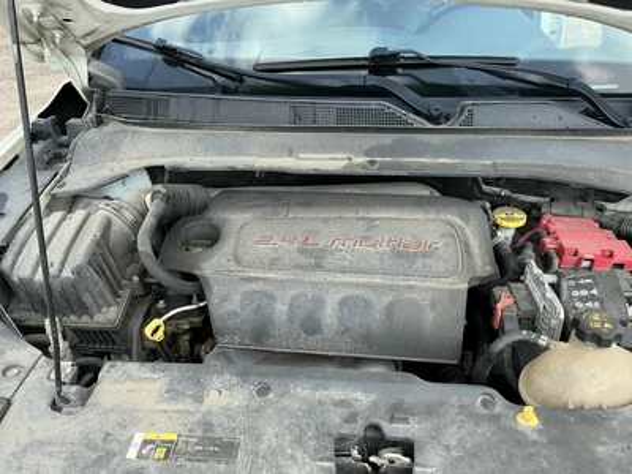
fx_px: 511
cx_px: 316
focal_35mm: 28
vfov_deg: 49.7
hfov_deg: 63.4
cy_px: 237
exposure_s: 1/340
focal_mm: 3
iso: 25
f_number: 1.8
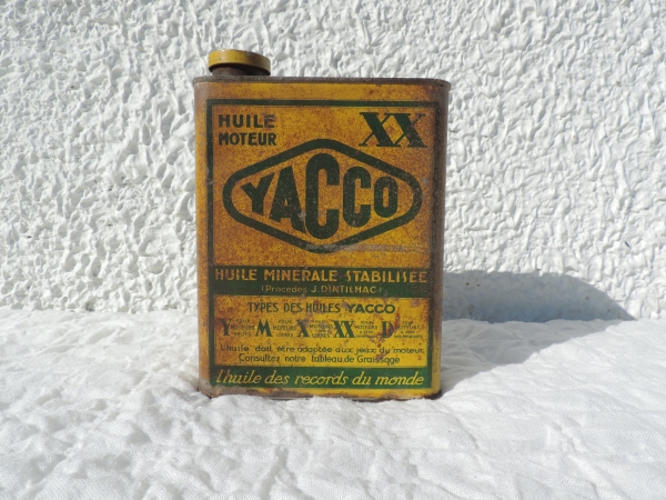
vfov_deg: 56.8
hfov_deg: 71.6
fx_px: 462
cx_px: 333
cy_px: 250
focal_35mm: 24
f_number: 3.7
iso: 80
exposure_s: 1/1250
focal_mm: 4.3
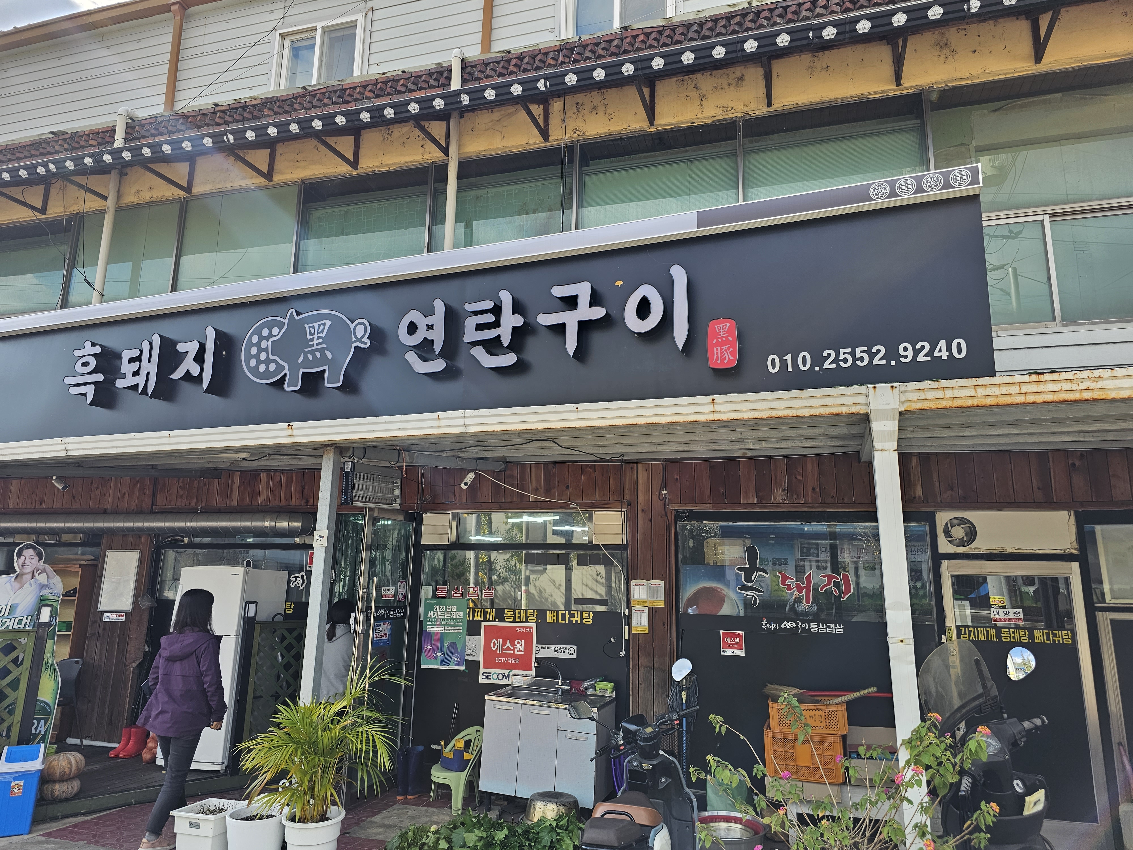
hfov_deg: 73.9
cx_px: 566
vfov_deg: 58.9
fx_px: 753
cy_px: 425
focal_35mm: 23
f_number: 1.7
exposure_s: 1/372
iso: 20
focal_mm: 6.3
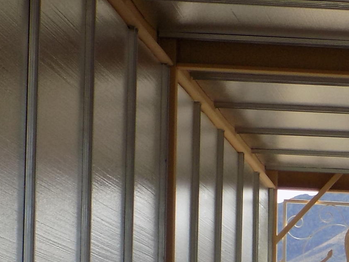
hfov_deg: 10.4
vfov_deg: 7.9
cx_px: 501
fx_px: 1855
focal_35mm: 184
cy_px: 381
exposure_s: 1/500
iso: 80
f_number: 3.9
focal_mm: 9.3
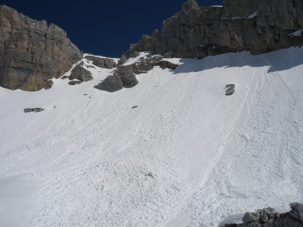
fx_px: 315
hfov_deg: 51.4
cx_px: 152
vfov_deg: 39.7
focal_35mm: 36
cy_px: 114
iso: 64
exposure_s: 1/1000
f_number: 5.4
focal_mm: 6.3
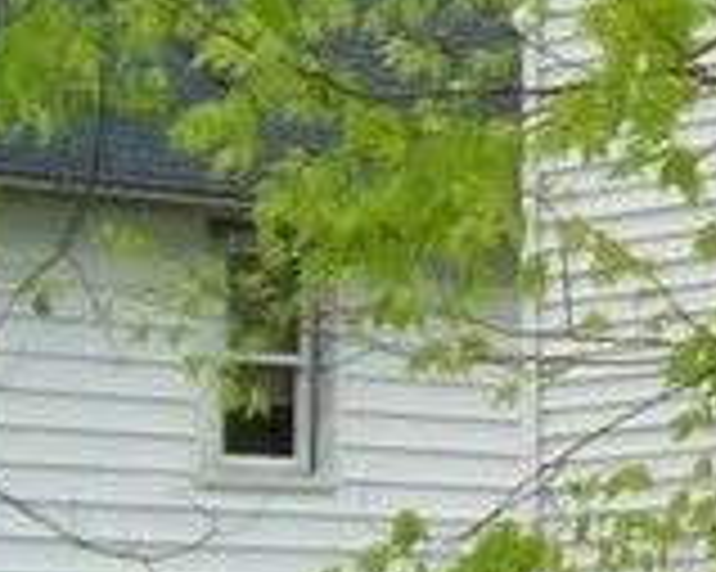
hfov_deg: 7.6
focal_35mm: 226
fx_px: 4786
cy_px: 243
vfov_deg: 6.8
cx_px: 2026
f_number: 4.8
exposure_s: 1/290
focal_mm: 6
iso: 80
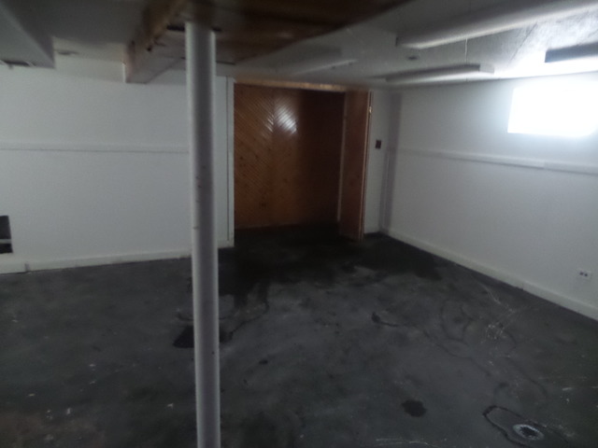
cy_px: 224
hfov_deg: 73.9
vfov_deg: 58.9
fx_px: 397
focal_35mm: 23
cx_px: 299
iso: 1000
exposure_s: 1/6
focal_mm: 4.1
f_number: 2.8
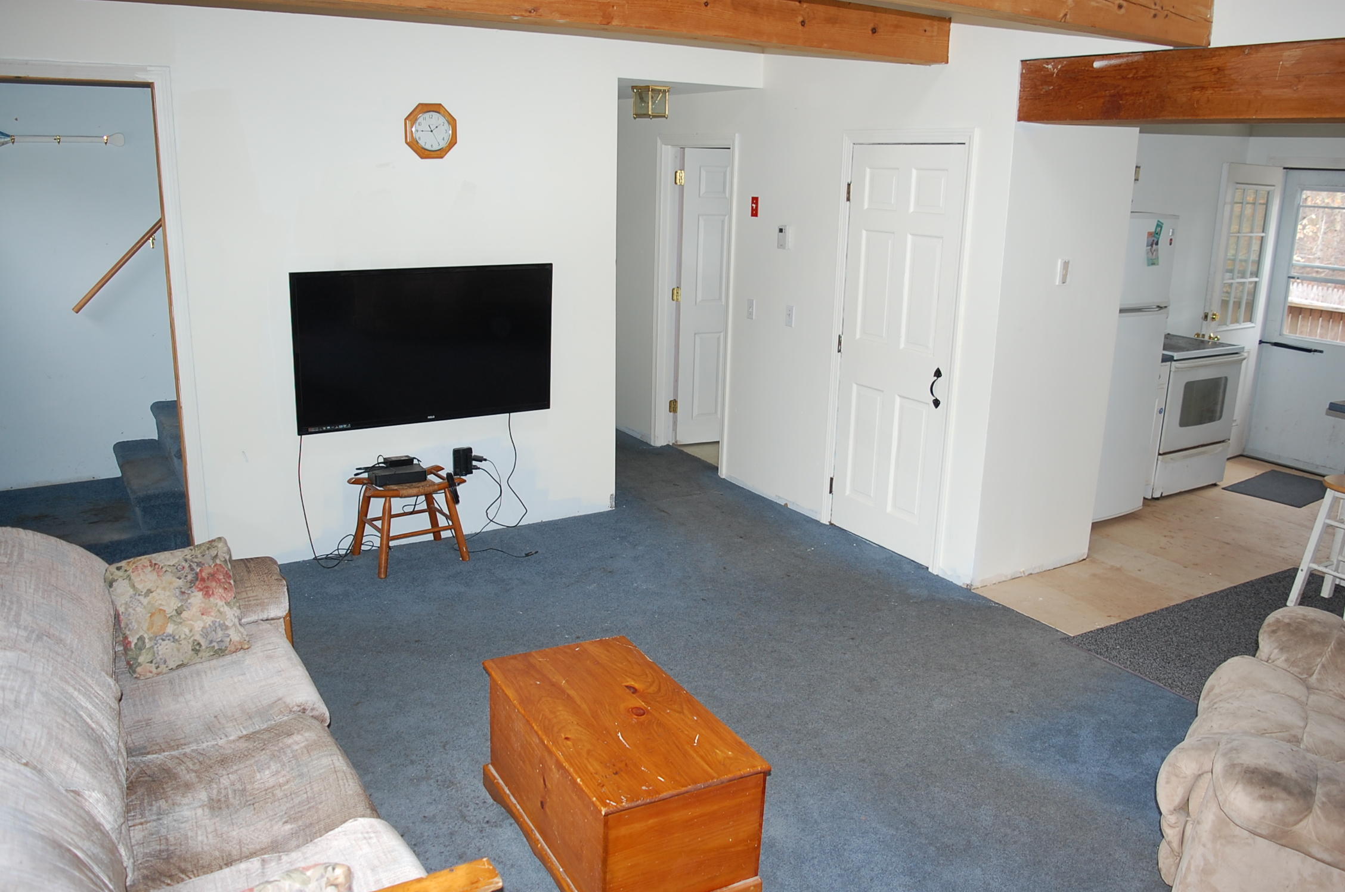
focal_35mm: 27
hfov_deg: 67.5
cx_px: 672
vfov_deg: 47.8
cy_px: 446
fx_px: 1007
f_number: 3.5
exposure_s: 1/60
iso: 200
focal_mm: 18
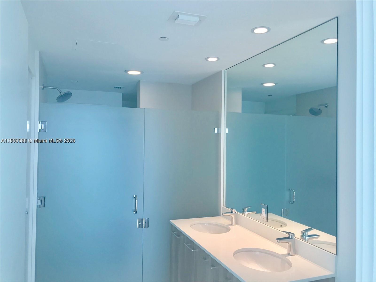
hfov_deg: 63.4
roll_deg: -0.6
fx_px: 304
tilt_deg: +1.9
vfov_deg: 49.7
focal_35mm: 28
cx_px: 188
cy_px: 141
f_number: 1.8
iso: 25
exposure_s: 1/60
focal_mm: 3.99
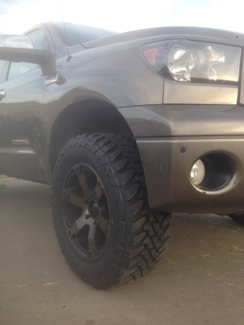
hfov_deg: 42.9
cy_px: 162
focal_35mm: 33
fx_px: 310
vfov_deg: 55.4
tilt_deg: -3.7
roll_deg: -0.5
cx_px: 122
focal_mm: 4.12
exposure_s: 1/131
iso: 50
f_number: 2.4
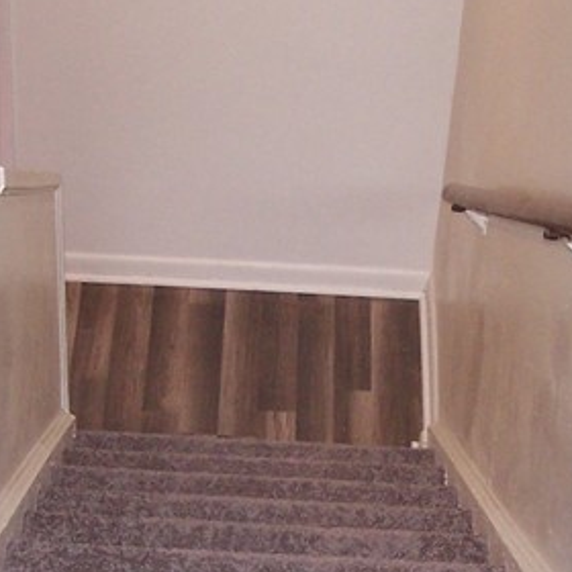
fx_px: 2299
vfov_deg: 14.0
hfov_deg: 14.2
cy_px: 517
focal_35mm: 123
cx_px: 353
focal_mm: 6.3
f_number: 2.8
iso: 140
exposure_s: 1/60
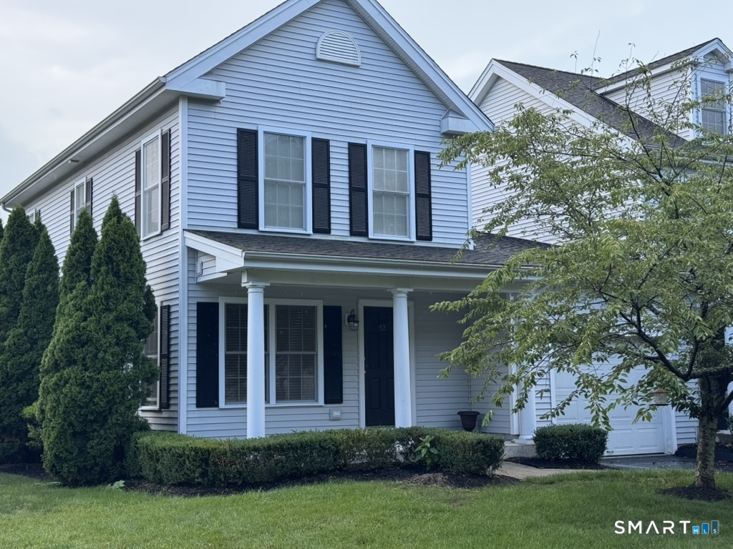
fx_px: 1016
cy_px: 274
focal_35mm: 48
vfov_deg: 30.3
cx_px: 366
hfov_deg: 39.7
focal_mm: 6.76
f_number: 1.78
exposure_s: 1/664
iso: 64
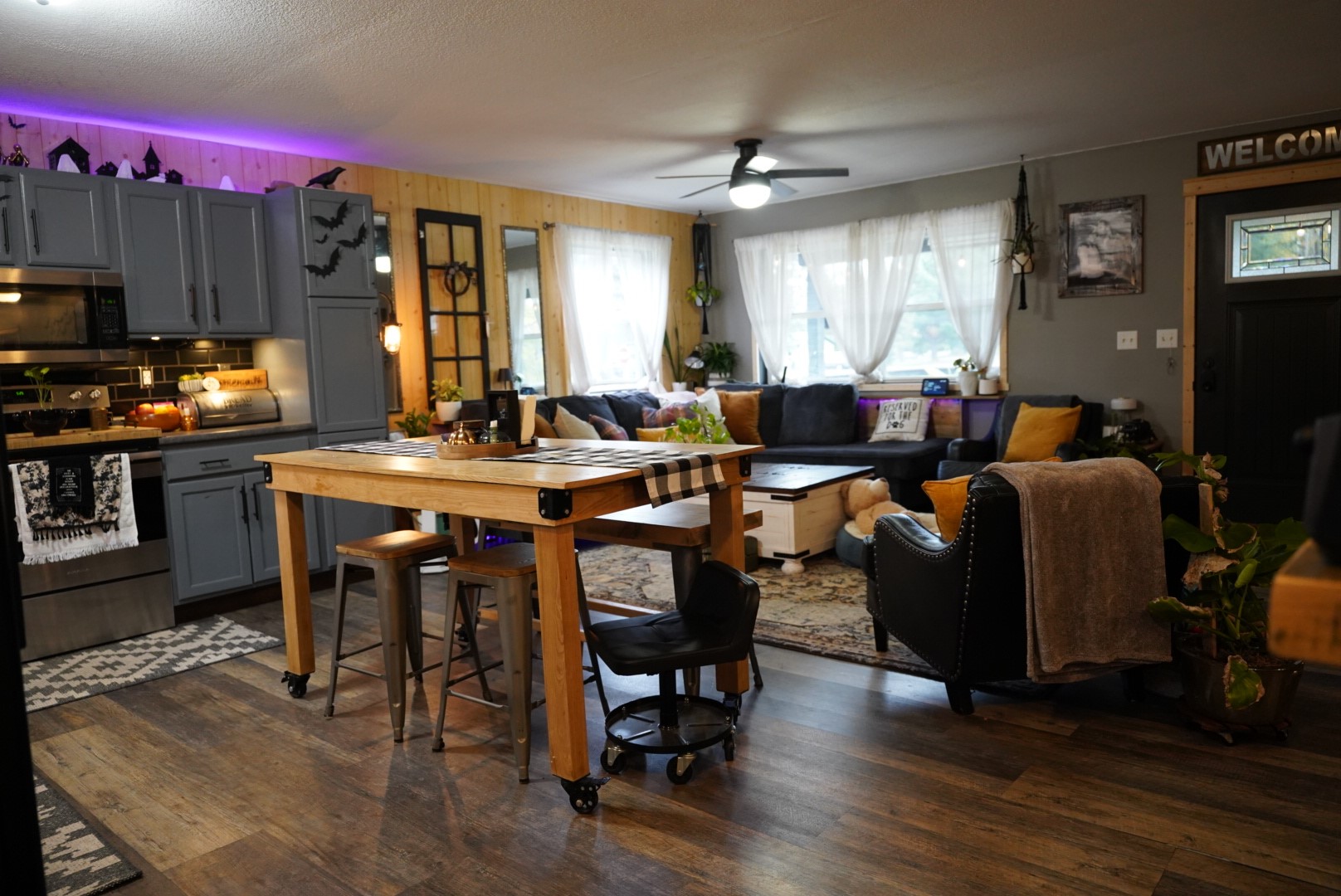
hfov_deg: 73.7
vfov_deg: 53.2
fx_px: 895
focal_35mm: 24
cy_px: 448
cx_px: 670
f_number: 2.8
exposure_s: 1/160
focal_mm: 24
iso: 3200
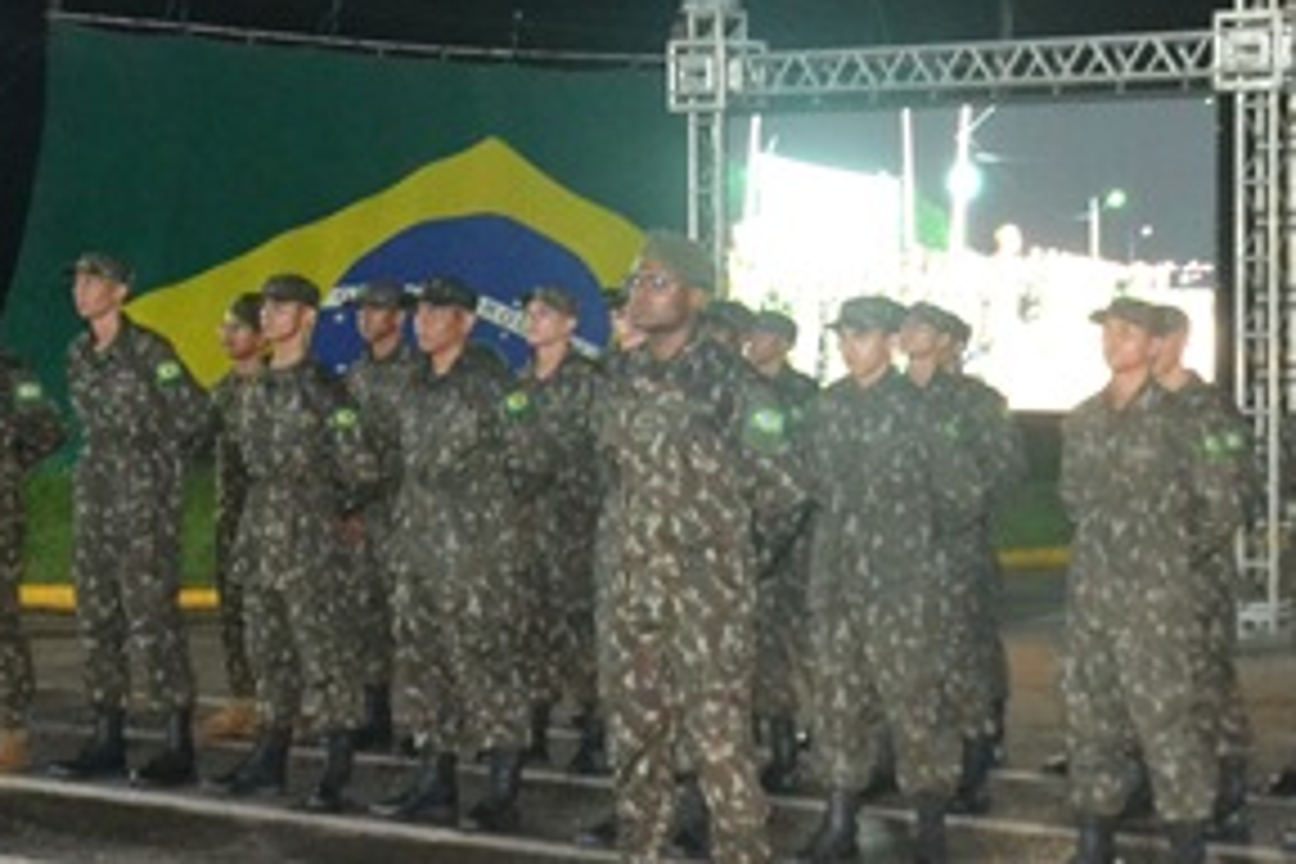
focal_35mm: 87
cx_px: 1372
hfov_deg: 22.2
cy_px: 524
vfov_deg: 15.6
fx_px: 3146
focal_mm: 21
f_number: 3.8
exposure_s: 1/60
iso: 3200
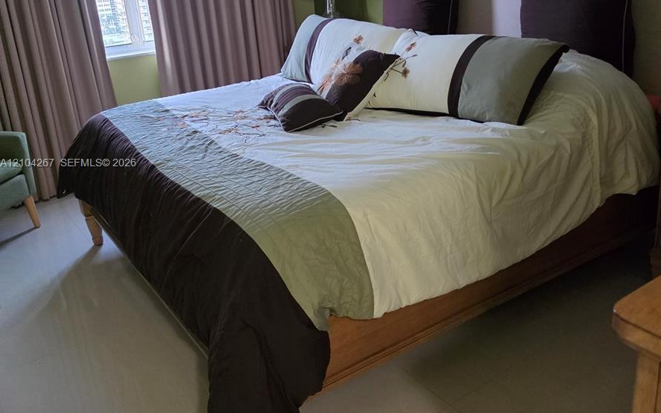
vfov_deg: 38.1
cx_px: 334
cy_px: 164
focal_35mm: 33
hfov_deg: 58.2
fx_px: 594
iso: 800
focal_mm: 6.5
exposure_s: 1/120
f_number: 1.4
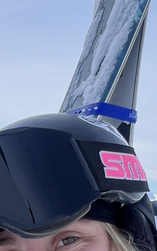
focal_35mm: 61
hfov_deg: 18.9
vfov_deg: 31.0
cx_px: -75
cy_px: 252
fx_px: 418
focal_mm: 1.57
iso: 32
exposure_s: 1/737
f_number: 1.8
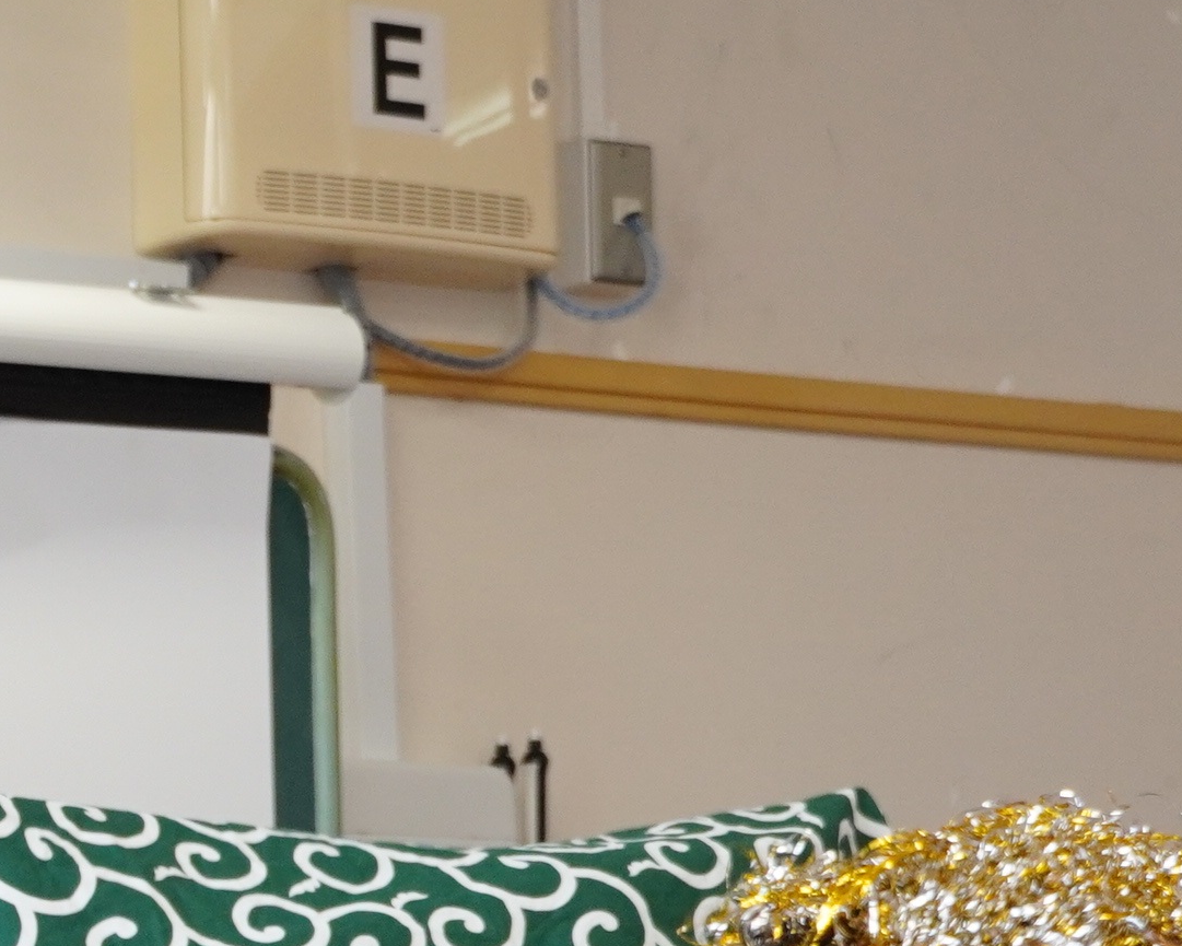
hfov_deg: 8.5
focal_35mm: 221
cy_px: 1537
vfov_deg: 6.9
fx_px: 7732
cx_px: -763
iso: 800
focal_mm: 40
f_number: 5
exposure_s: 1/160
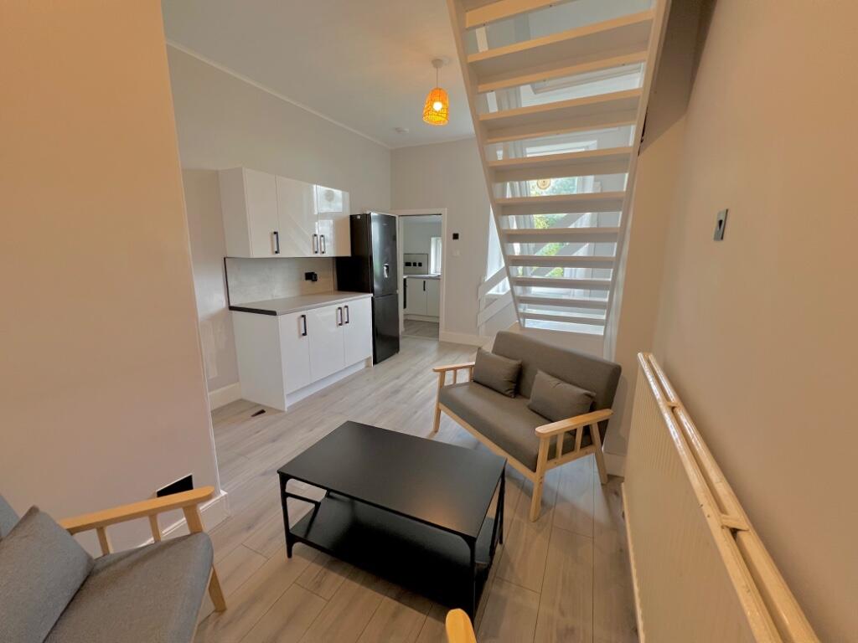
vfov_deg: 89.9
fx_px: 322
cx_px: 429
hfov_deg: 106.2
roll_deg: -0.6
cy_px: 322
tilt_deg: -11.7
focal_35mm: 13
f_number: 1.8
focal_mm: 1.57
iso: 200
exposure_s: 1/99
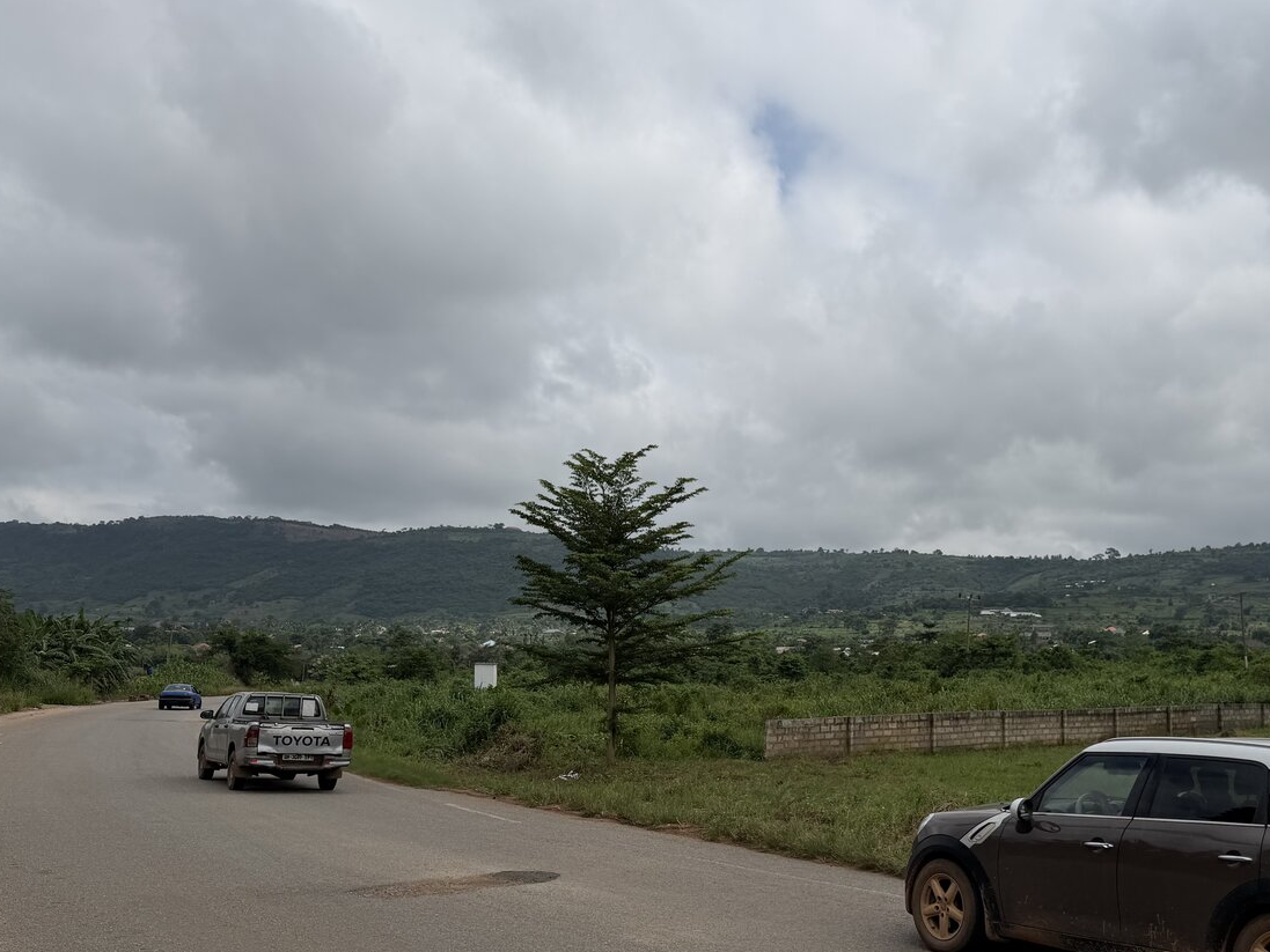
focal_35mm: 35
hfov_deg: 51.4
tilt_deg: +3.2
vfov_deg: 40.5
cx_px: 875
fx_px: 1284
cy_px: 581
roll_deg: -0.9
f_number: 1.78
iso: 80
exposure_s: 1/9091
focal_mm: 6.76
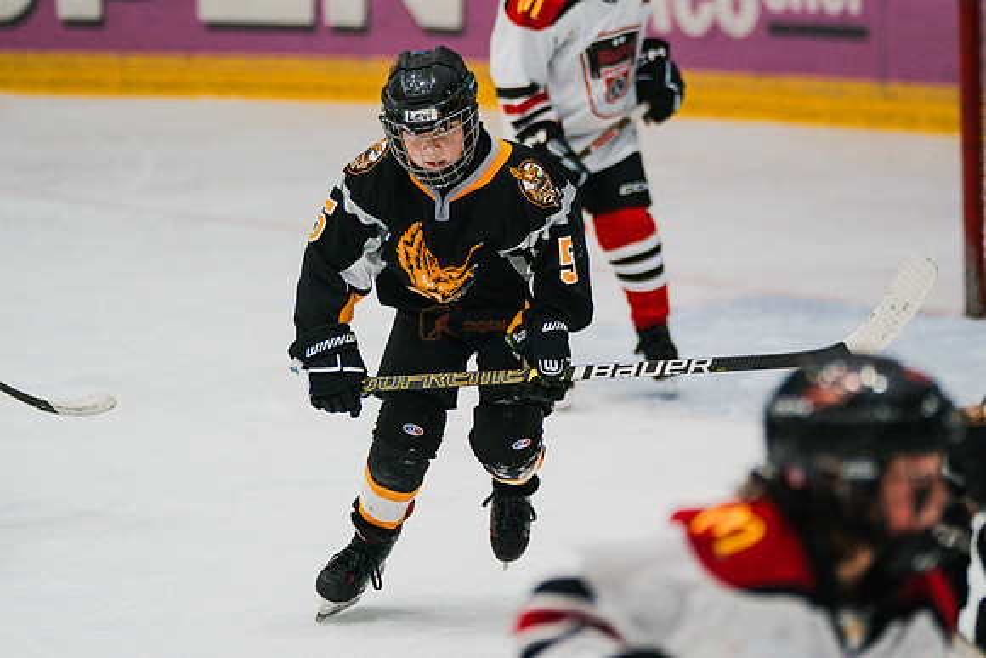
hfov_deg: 8.5
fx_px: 6622
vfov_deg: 5.7
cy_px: 249
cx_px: 493
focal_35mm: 242
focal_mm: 186
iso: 3200
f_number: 3.2
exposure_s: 1/1600
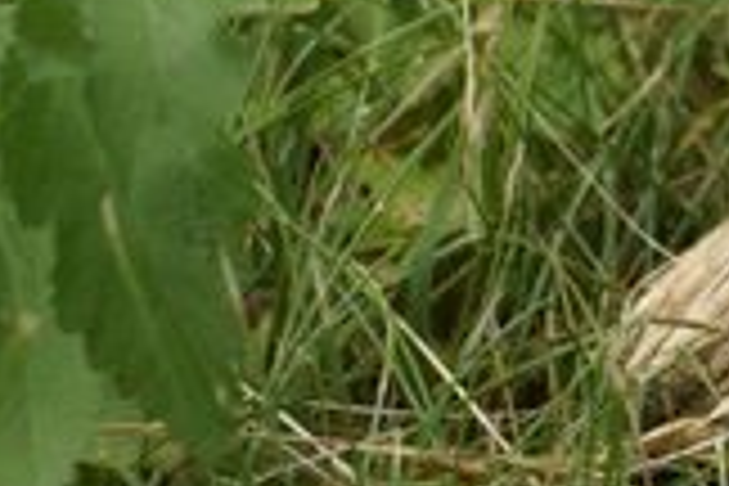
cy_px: -101
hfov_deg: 4.2
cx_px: 1458
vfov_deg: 2.8
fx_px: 9844
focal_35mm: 486
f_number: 7.1
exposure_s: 1/200
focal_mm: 75
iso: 100
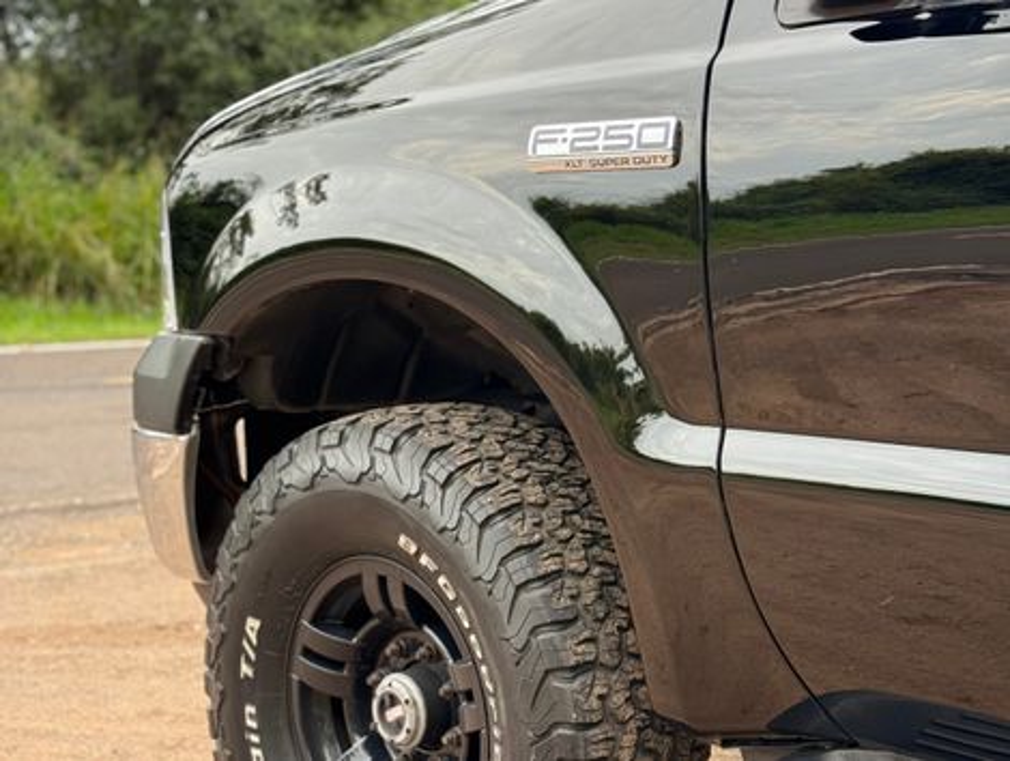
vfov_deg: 30.3
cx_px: 505
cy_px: 380
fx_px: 1403
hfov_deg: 39.6
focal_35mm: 48
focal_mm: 6.76
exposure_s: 1/191
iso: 64
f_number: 1.78
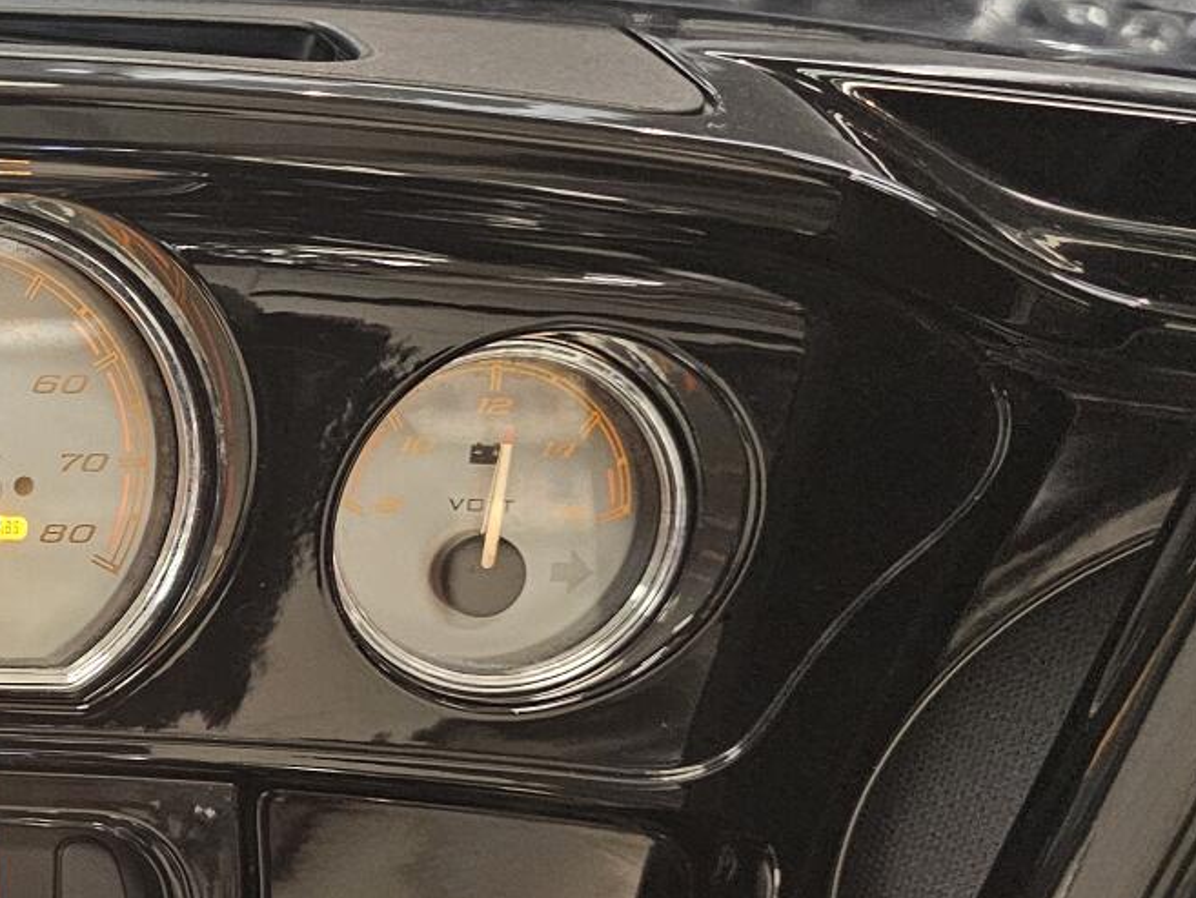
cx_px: -470
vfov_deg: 20.9
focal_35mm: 70
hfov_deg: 23.6
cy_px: 619
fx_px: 2419
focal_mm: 6.3
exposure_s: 1/120
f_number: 1.7
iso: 800
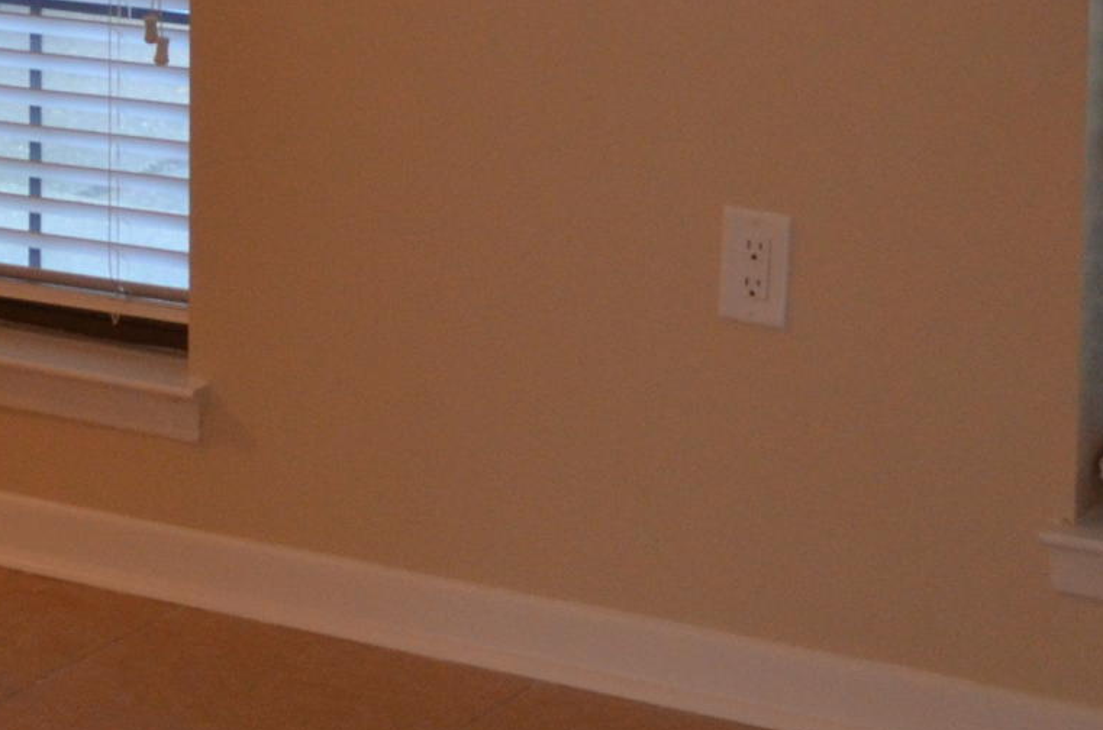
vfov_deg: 9.4
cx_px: -439
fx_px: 4342
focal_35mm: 142
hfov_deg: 13.8
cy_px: -314
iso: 800
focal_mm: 24
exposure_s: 1/60
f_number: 4
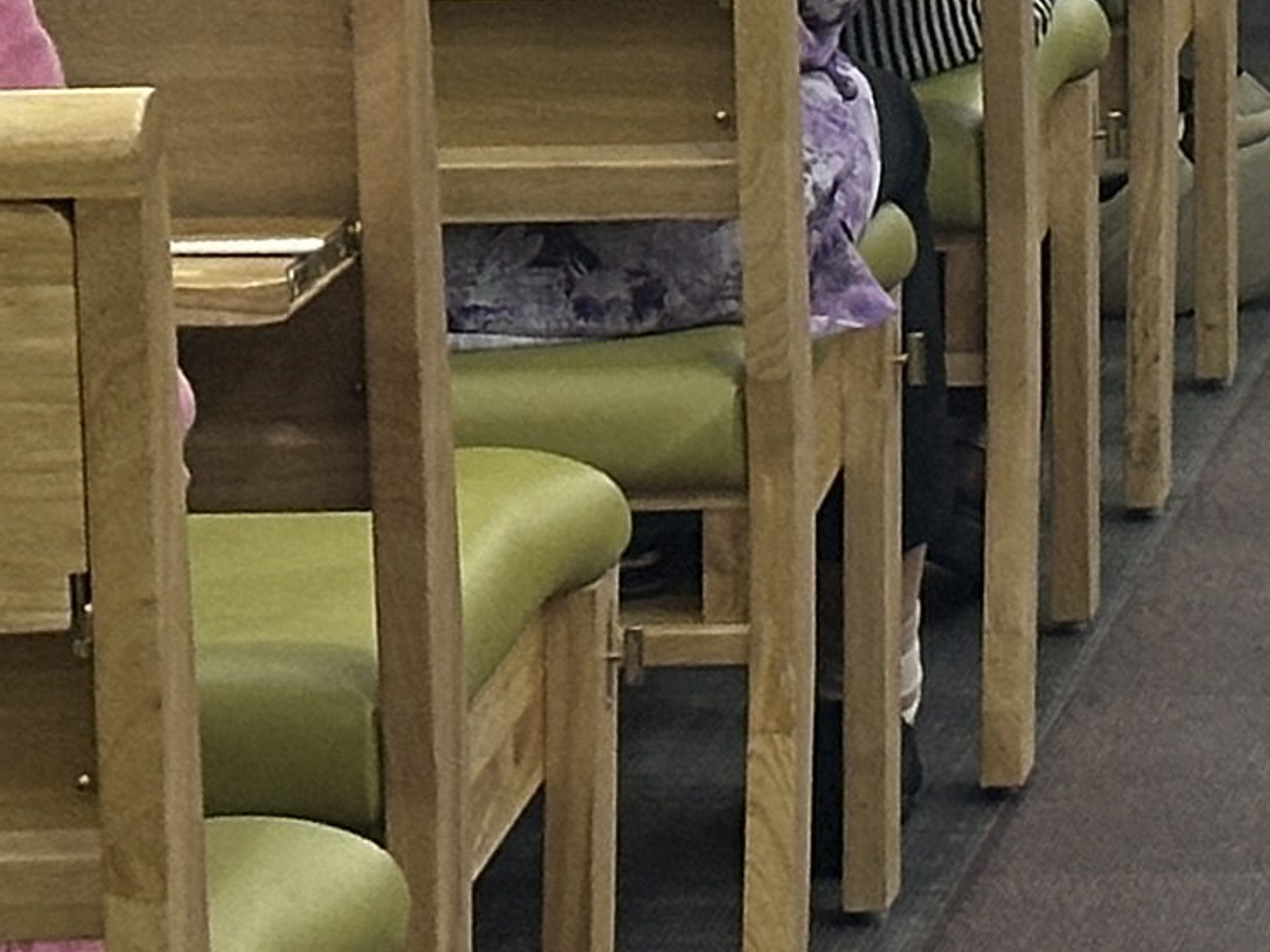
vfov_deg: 5.4
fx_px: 9649
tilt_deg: -0.6
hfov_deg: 7.3
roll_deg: -0.1
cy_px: -1521
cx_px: 2399
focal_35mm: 263
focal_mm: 6.86
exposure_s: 1/60
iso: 100
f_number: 1.78
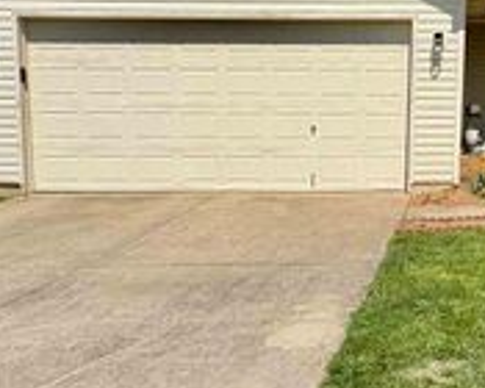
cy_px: -3
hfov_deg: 40.0
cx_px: 504
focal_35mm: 39
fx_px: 560
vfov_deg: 34.6
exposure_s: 1/4926
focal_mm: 2.22
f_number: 2.2
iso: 50
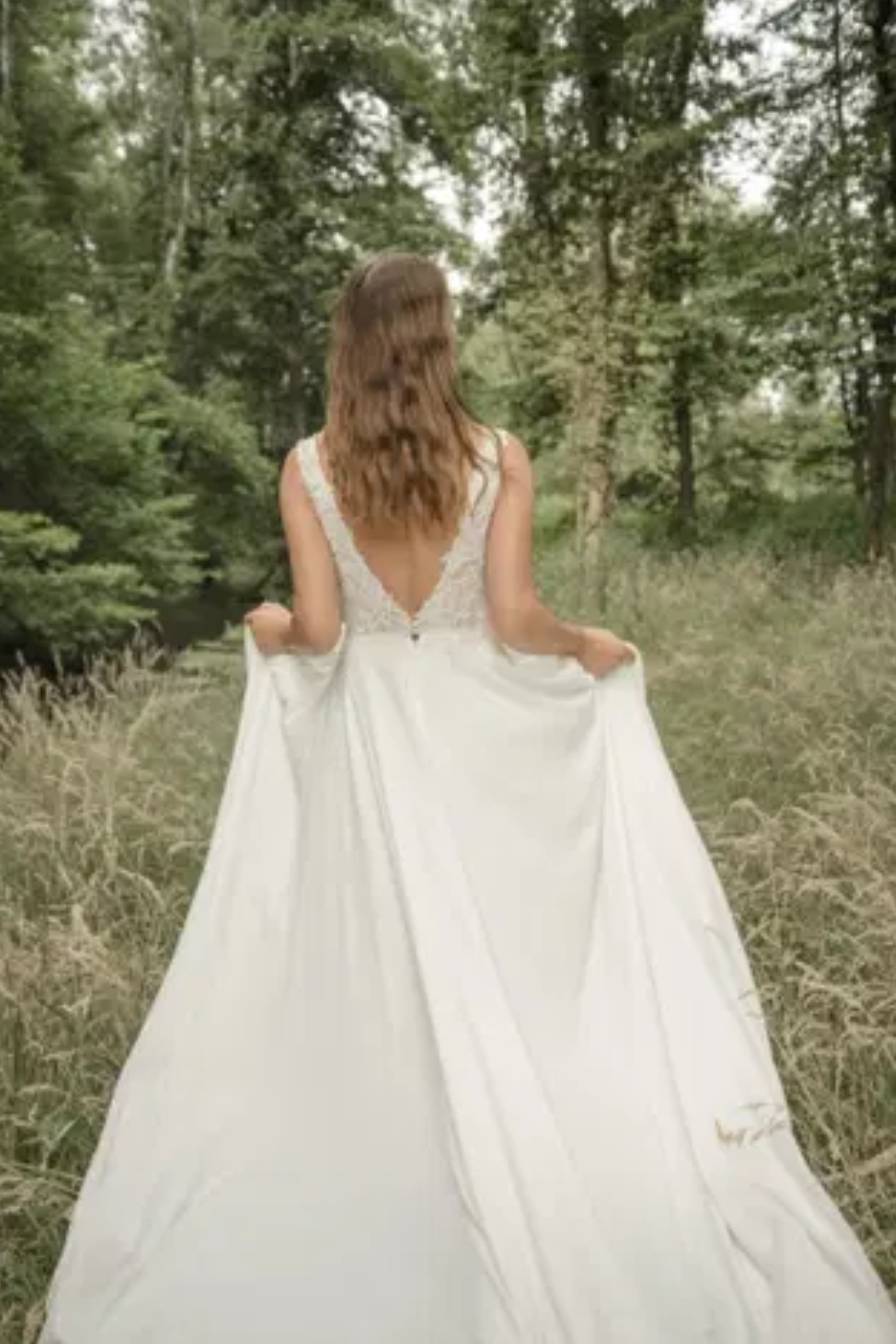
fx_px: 1531
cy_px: 678
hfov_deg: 32.6
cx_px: 439
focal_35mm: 41
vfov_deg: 47.4
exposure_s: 1/160
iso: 100
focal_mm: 40
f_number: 4.5
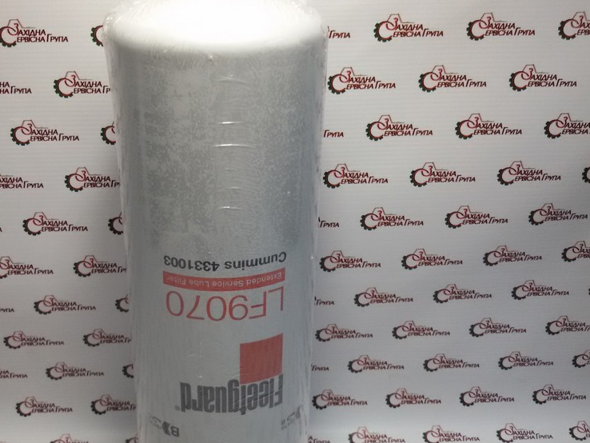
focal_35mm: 42
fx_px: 716
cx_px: 224
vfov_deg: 34.2
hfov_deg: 44.4
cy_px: 269
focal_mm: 2.93
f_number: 2.4
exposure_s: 1/100
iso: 80
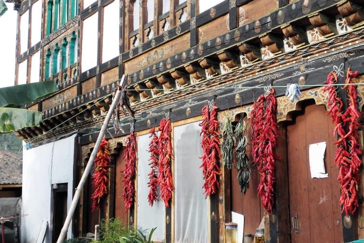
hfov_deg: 30.4
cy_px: 96
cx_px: 231
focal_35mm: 66
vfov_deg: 20.6
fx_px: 668
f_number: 3.4
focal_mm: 8.53
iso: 64
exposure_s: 1/100
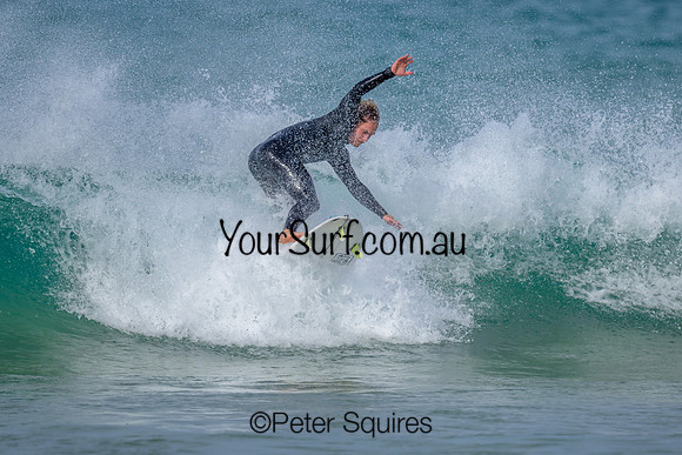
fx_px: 20854
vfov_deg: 1.3
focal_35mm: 1101
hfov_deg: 1.9
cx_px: 292
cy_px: 209
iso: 220
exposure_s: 1/2000
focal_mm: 800
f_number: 6.3
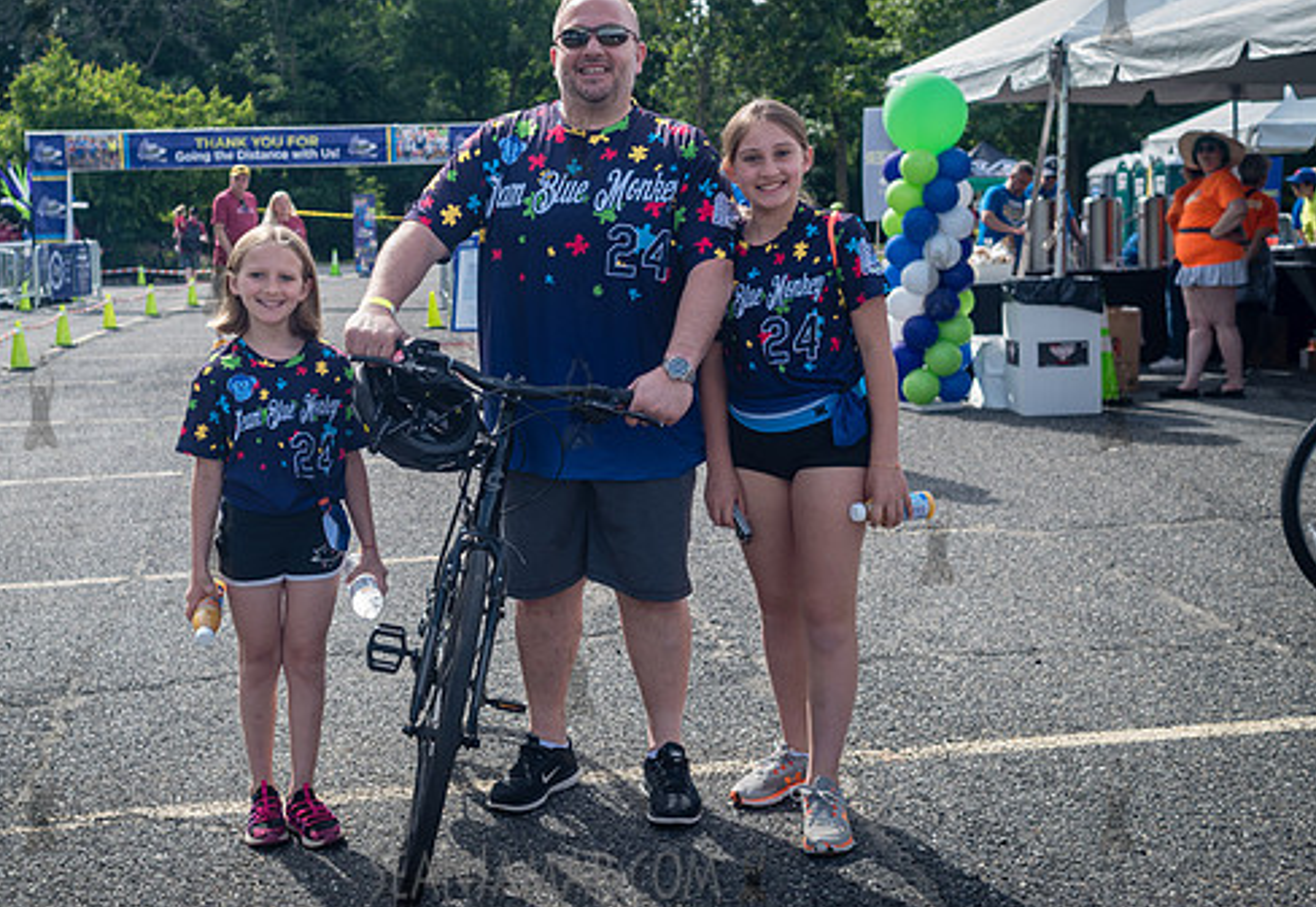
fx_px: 1699
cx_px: 553
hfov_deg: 42.2
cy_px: 355
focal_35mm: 46
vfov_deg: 29.8
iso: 200
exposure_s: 1/640
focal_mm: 35
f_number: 4
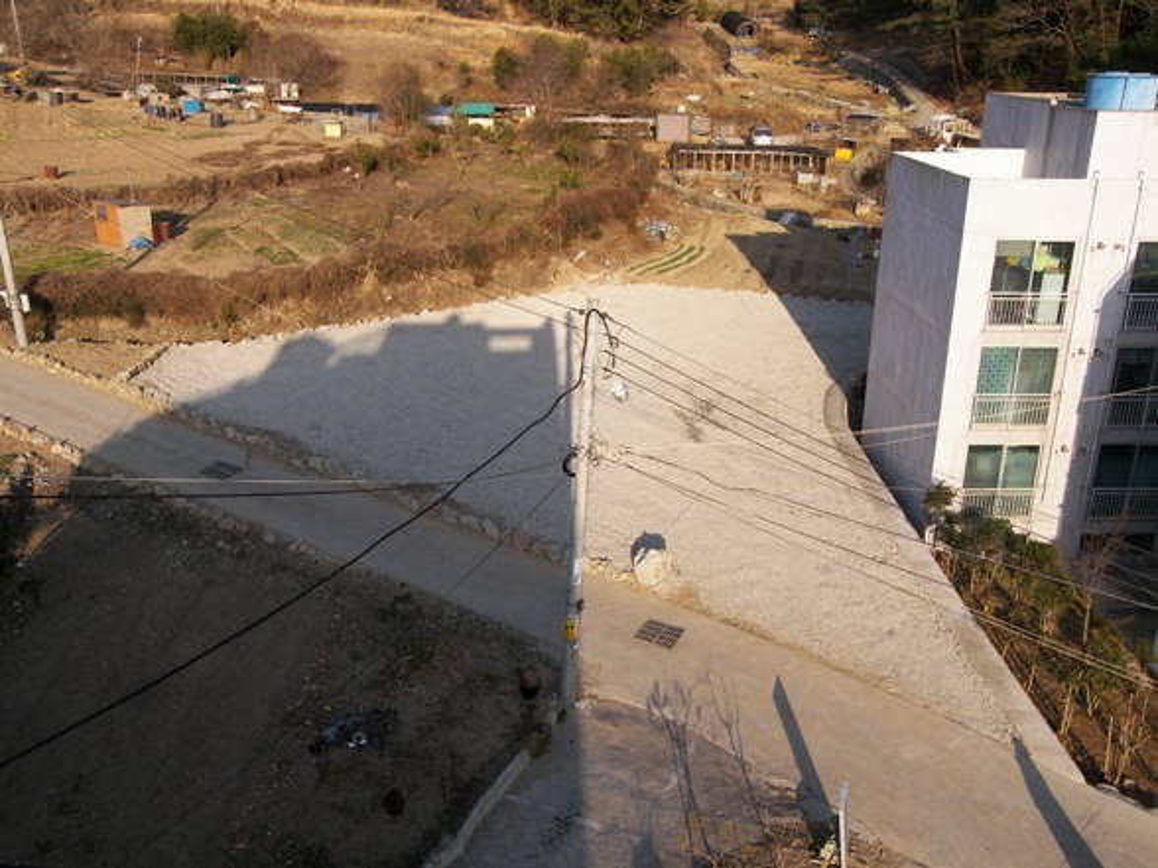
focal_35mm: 32
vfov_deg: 44.2
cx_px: 579
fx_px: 1070
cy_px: 434
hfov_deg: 56.8
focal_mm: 6.8
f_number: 3.2
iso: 50
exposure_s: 1/800
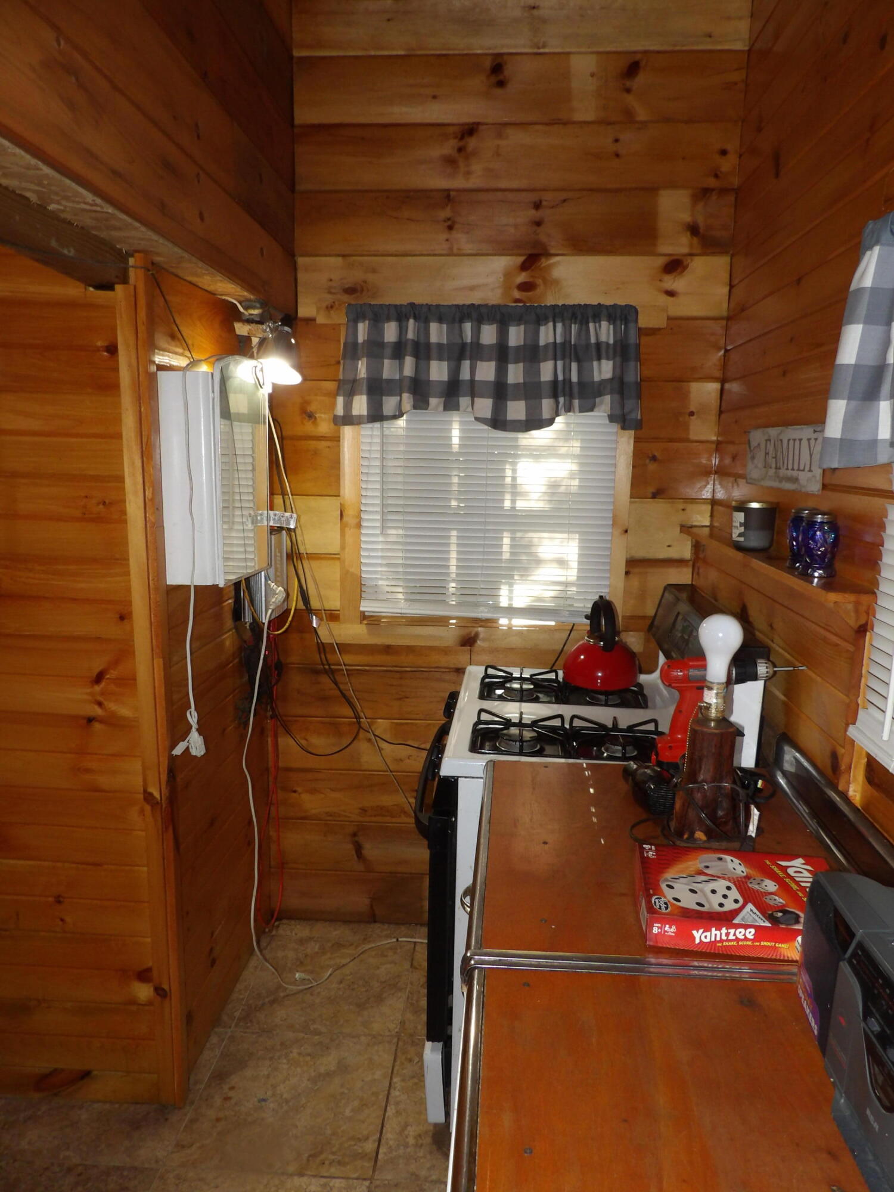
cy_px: 596
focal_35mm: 24
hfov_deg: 56.8
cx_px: 447
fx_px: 826
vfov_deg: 71.6
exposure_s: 1/33
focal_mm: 4.3
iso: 200
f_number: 3.2
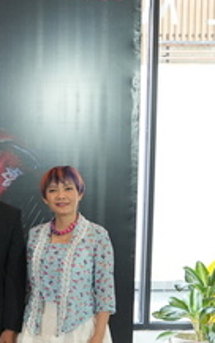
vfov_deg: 22.9
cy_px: 225
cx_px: -264
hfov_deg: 12.2
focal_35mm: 90
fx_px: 842
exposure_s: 1/50
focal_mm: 24
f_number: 4
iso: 1250
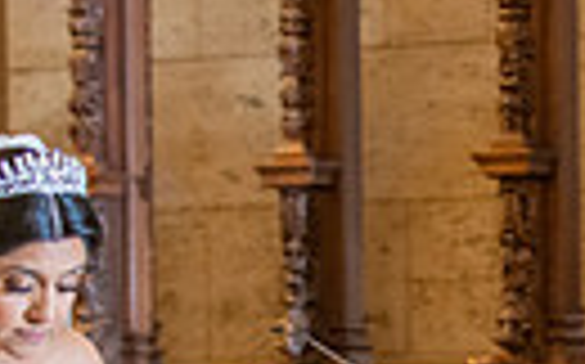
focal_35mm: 318
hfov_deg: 6.6
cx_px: 652
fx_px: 5066
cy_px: 568
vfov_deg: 4.1
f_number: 2.8
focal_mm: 70
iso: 1000
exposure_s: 1/100
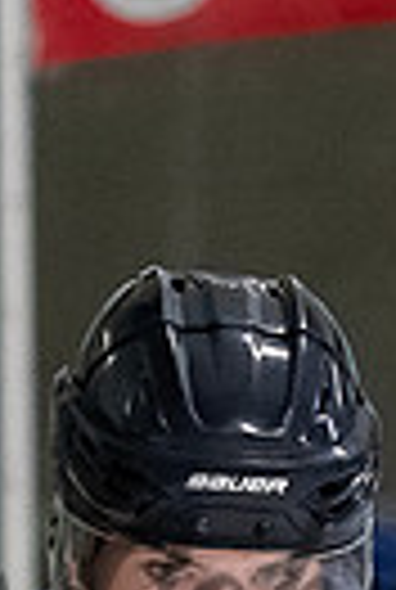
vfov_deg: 1.4
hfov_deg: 1.0
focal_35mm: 1425
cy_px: 472
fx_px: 23387
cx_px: 299
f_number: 3.2
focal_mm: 135
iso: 2000
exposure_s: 1/800
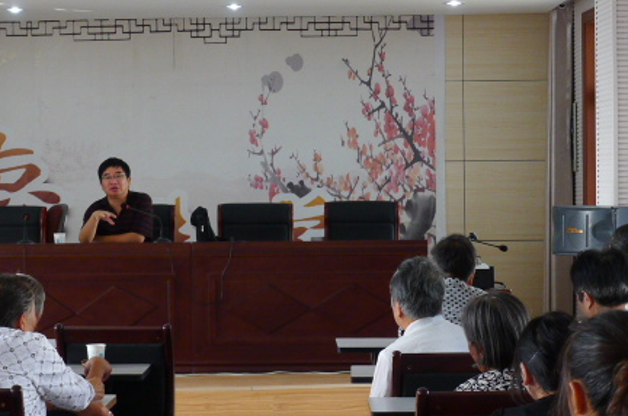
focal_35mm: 111
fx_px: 1932
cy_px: 199
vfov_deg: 12.3
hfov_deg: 18.4
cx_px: 237
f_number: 3.1
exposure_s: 1/80
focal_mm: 16
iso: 400
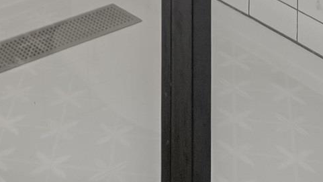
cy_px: -366
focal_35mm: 110
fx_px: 945
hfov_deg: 19.0
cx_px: 19
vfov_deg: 8.9
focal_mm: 16.5
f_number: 4
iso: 320
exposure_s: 1/50
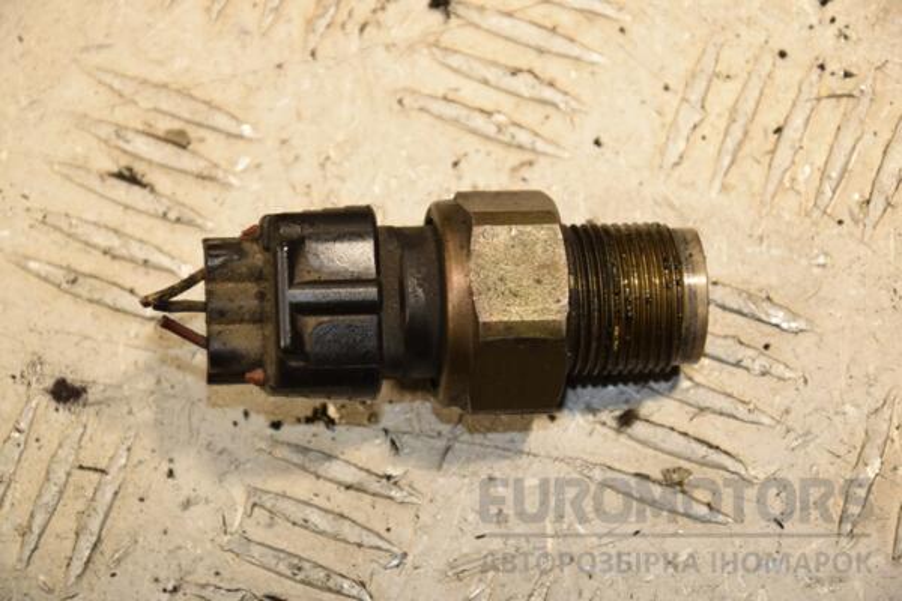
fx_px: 3946
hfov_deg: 13.0
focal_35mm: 158
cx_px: 451
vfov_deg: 8.7
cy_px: 300
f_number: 7.1
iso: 800
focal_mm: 105
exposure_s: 1/200
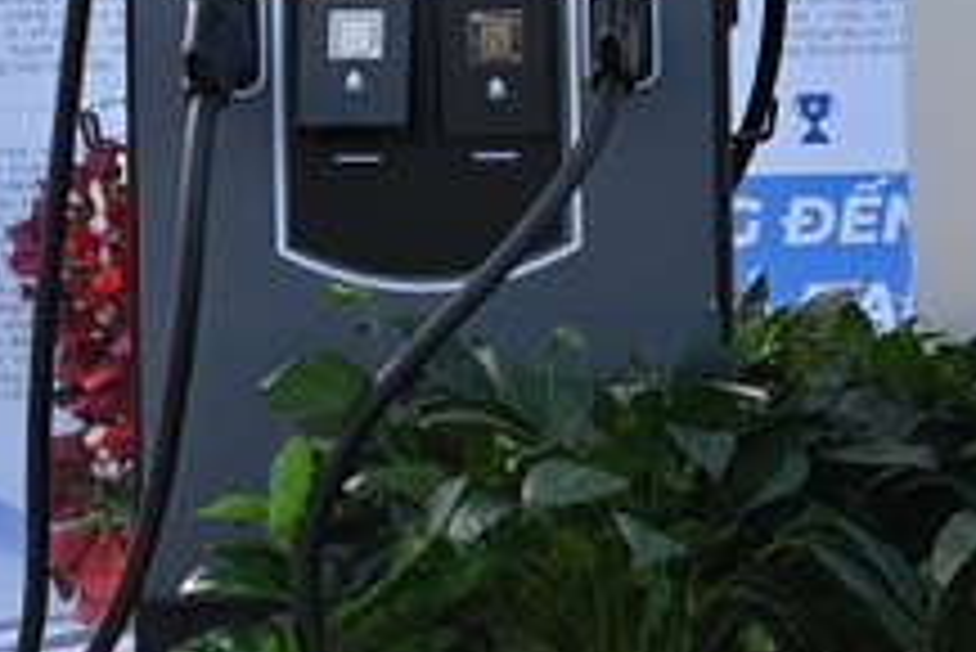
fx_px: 3662
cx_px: 985
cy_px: 191
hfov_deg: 14.9
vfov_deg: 10.2
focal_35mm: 135
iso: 200
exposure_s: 1/400
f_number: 5
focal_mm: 27
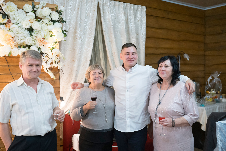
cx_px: 112
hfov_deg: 52.7
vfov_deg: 36.6
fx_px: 228
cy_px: 76
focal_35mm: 36
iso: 2500
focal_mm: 36
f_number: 2.8
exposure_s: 1/160
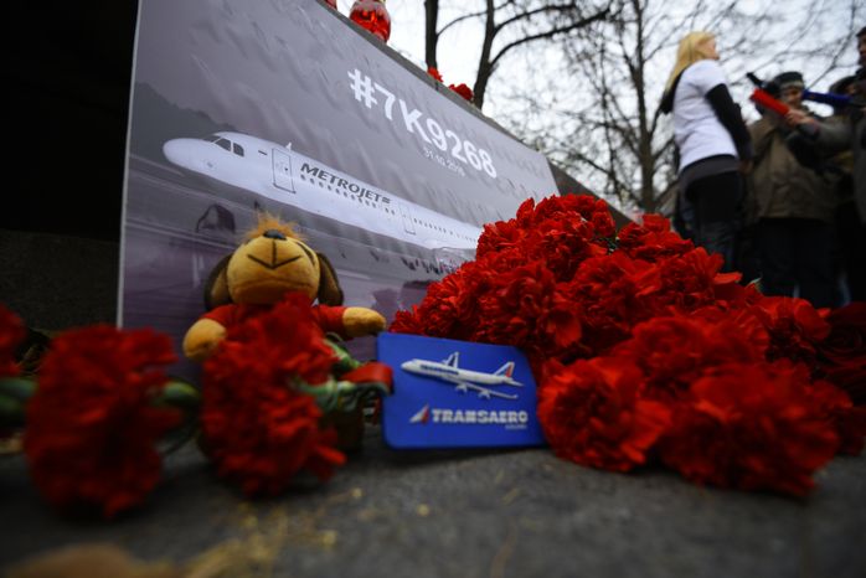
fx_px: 385
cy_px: 289
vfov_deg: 73.8
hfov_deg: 96.7
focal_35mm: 16
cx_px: 433
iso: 500
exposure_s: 1/1250
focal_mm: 16
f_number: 4
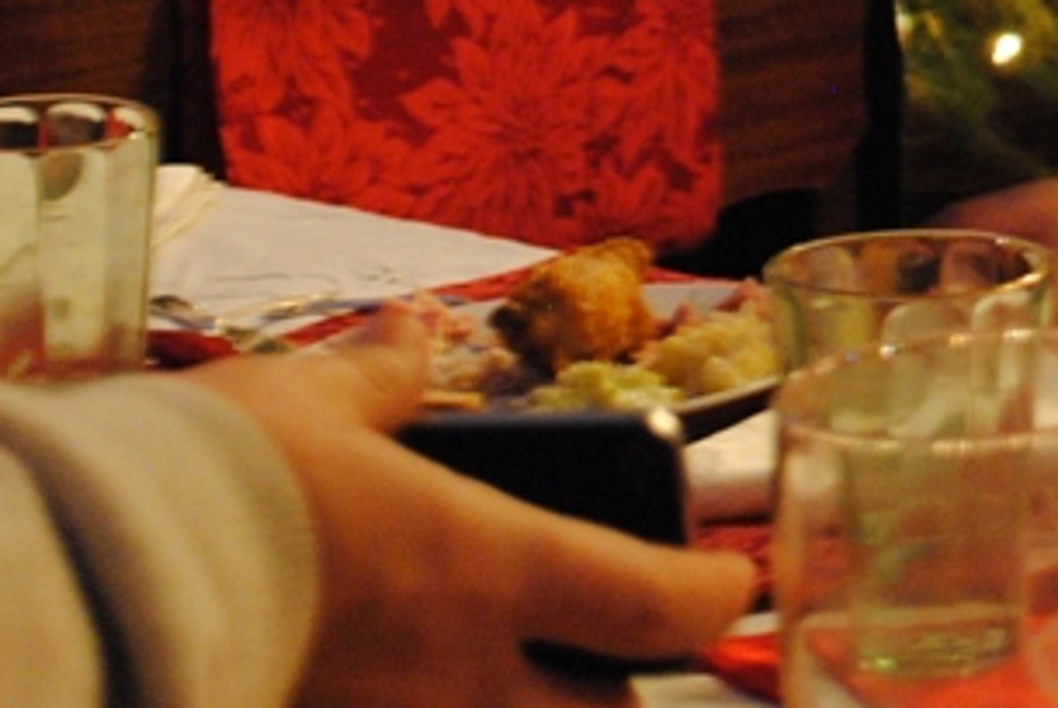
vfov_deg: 6.8
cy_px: -396
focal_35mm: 200
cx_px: 1419
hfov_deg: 10.1
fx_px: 5880
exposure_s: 1/6
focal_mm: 35
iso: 800
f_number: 5
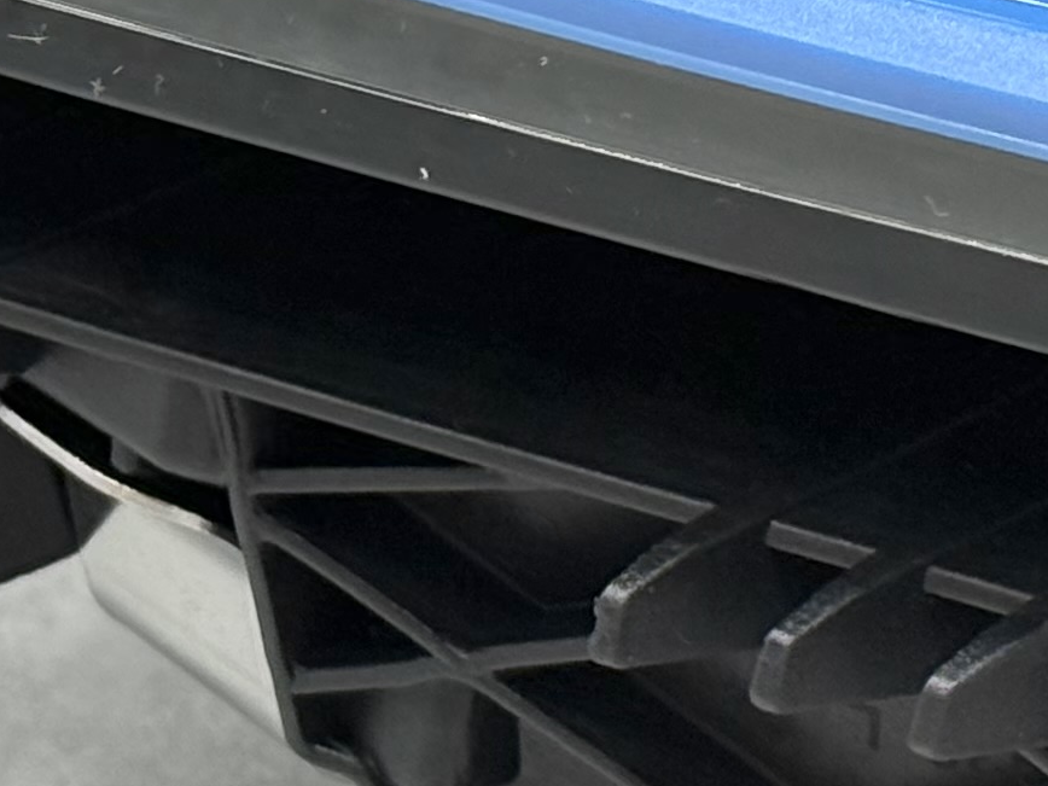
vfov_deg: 6.6
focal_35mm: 223
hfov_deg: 8.9
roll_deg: +1.2
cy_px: -413
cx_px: 412
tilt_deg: -31.6
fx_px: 6751
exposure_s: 1/176
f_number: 1.78
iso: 125
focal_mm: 6.76
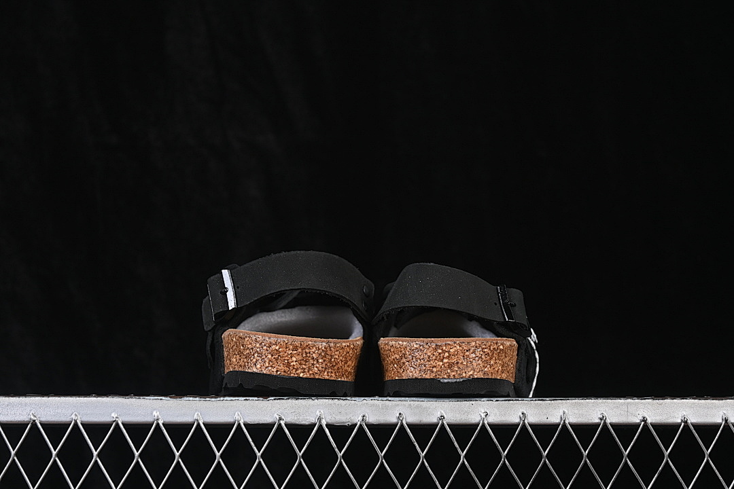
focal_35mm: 75
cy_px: 244
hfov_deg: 27.0
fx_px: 1529
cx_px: 367
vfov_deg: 18.2
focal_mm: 50
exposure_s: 1/60
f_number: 6.3
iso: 160
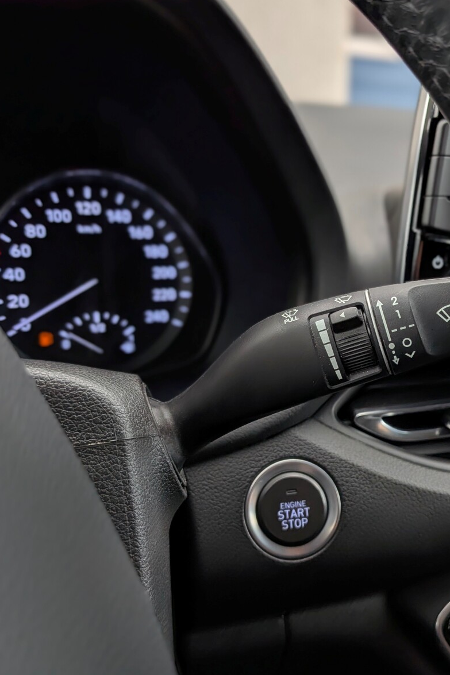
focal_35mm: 34
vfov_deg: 55.8
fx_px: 638
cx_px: 336
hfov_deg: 37.9
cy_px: 338
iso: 30
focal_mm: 4.53
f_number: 1.7
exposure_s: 1/193
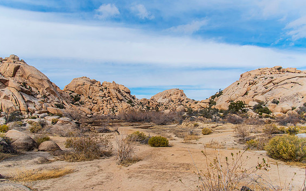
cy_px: 102
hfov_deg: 72.5
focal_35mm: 25
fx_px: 208
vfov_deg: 49.2
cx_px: 153
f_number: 4
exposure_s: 1/1250
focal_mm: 24
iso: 100
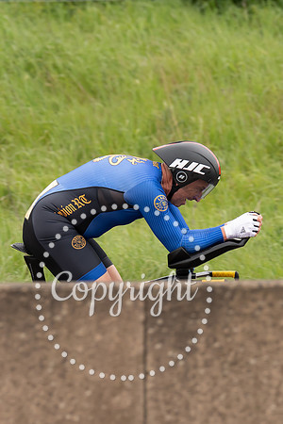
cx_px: 126
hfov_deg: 2.5
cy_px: 167
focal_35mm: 543
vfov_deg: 3.8
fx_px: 6407
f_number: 4
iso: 400
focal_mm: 200
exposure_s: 1/1000
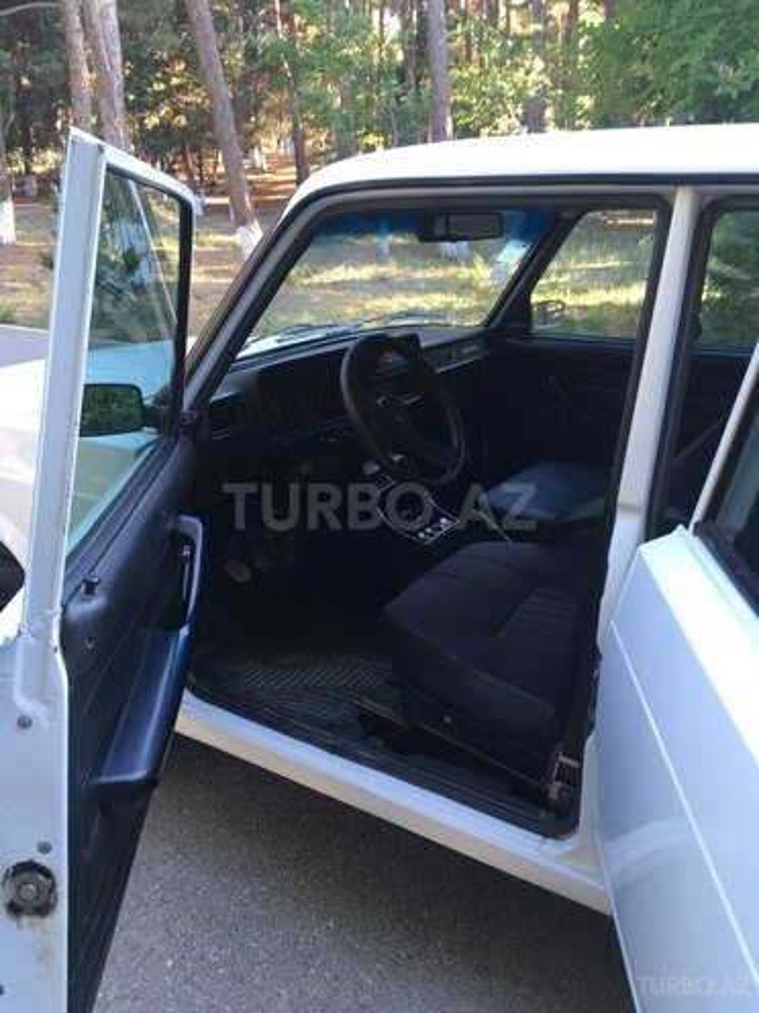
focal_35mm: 29
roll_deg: -1.5
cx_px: 380
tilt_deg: -18.5
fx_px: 848
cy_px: 506
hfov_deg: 48.2
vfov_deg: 61.7
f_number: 2.2
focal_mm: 4.15
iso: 32
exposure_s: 1/50
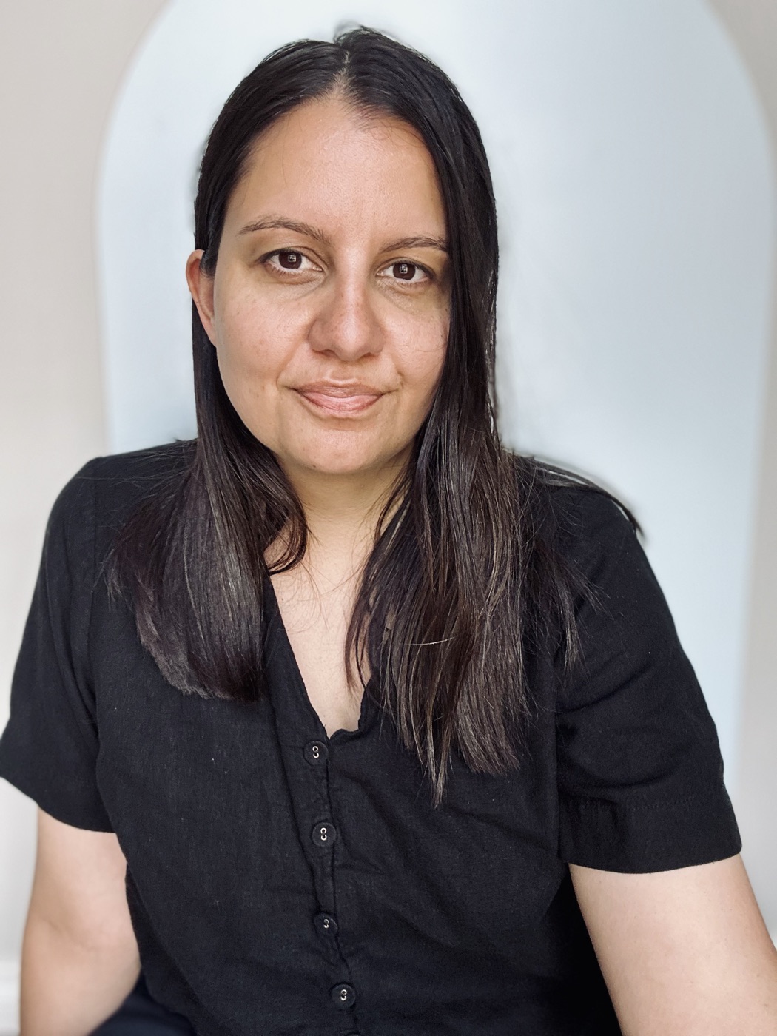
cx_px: 388
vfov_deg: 60.0
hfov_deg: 46.8
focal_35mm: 30
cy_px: 518
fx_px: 898
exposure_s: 1/112
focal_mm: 2.69
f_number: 1.9
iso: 80
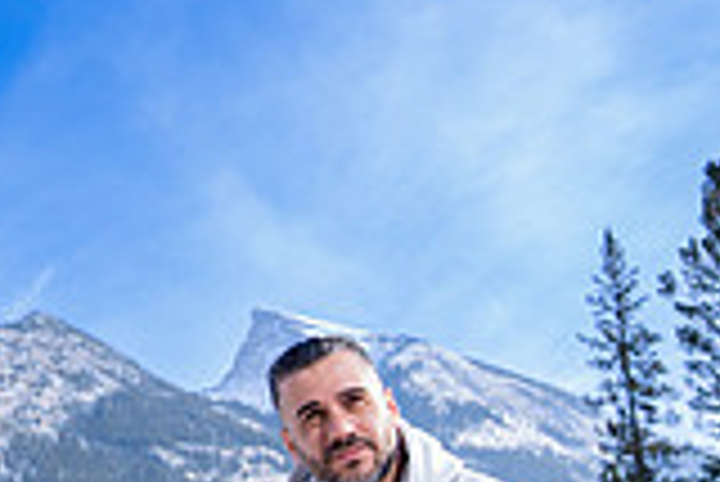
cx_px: -94
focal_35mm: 87
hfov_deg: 22.0
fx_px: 1742
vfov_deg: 15.7
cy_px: 336
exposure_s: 1/400
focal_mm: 24
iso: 50
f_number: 3.5
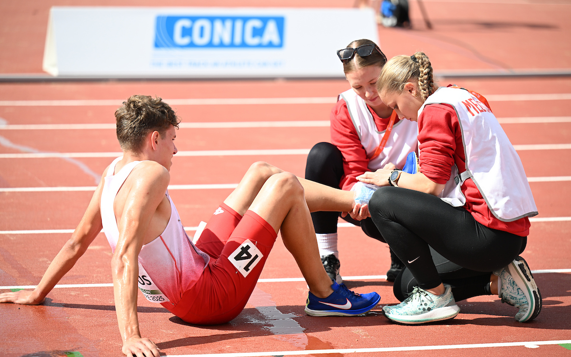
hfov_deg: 14.6
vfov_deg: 9.2
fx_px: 2225
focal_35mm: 143
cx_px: 285
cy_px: 187
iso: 200
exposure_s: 1/2000
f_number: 2.8
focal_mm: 140
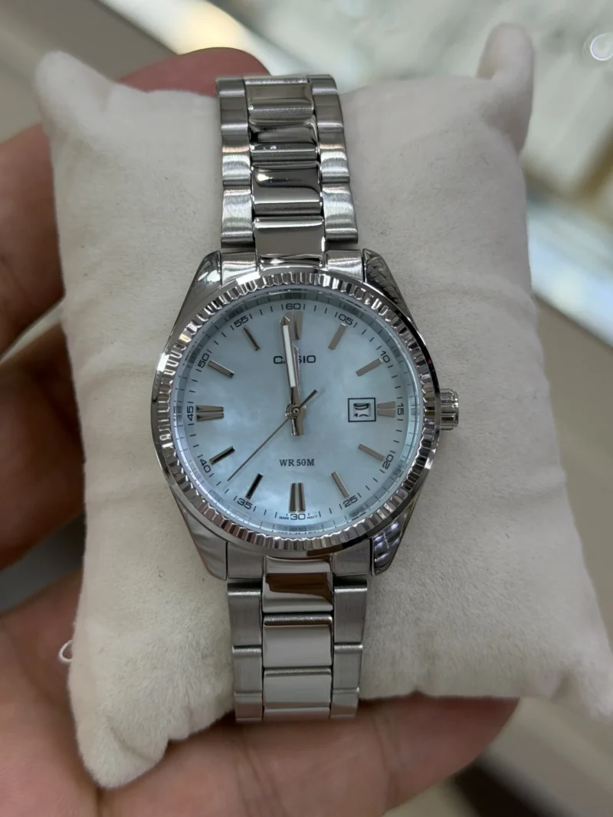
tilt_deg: -63.6
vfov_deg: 39.7
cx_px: 306
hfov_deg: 30.3
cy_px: 408
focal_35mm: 48
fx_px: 1134
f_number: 1.78
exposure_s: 1/687
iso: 80
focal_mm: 6.76
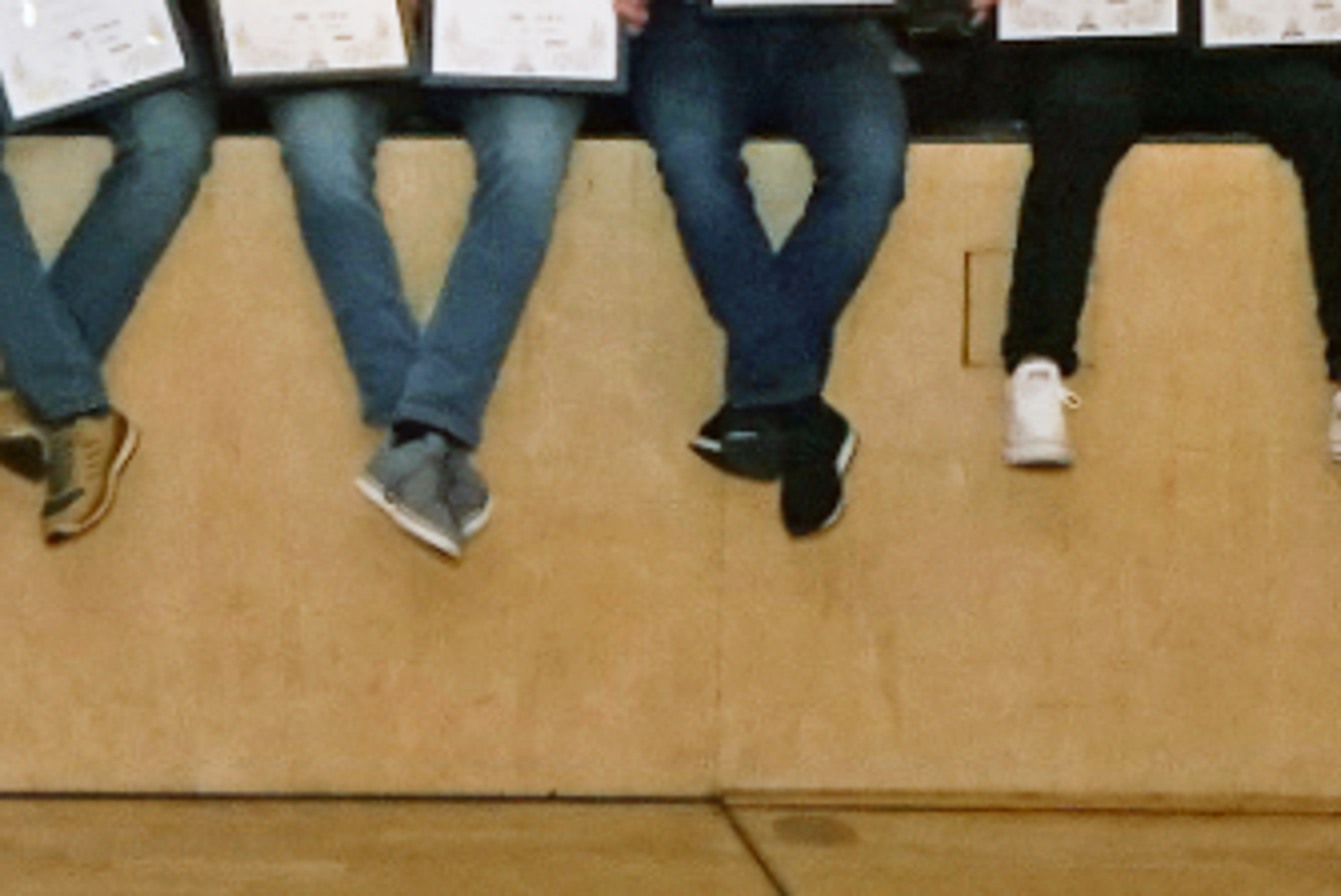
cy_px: -248
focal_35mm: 161
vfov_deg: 8.4
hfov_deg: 12.2
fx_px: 6002
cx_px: -576
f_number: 8
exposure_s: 1/100
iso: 2000
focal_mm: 18
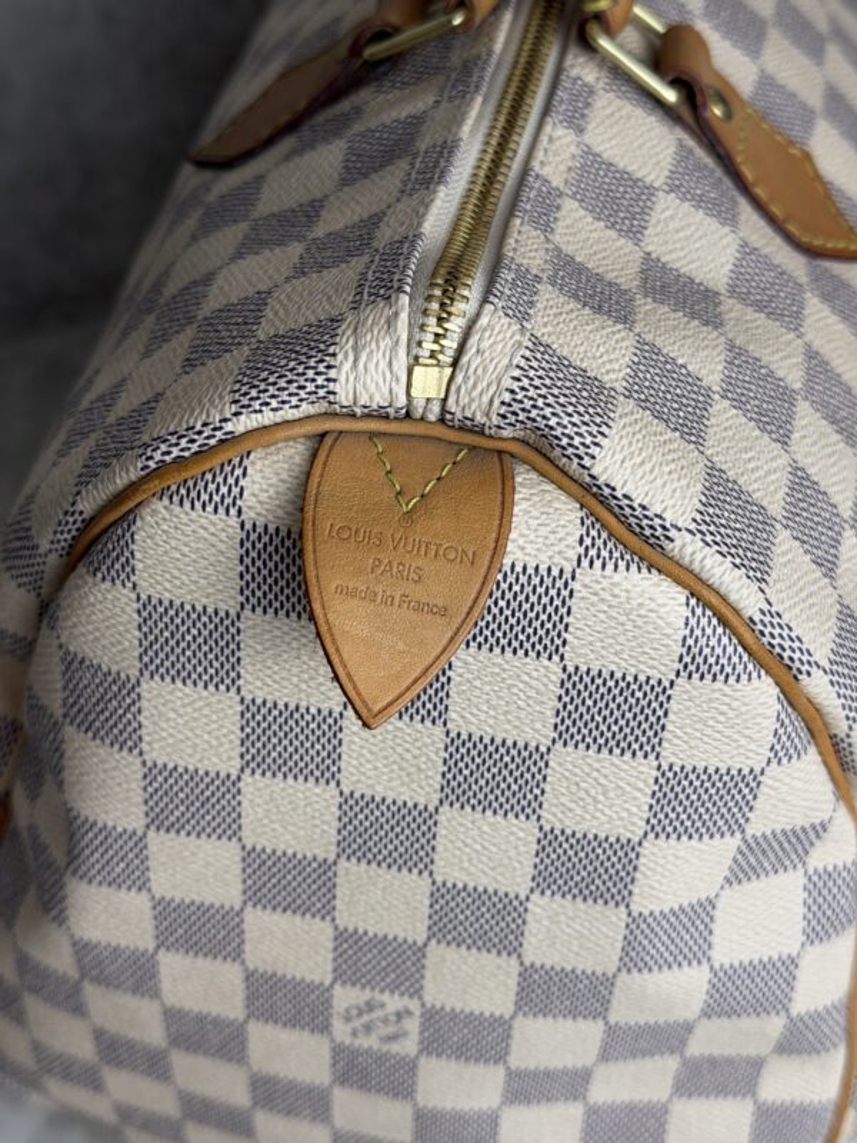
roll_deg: -0.7
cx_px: 428
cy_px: 572
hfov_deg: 30.3
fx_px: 1584
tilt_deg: -44.3
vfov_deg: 39.7
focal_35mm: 48
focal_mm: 6.76
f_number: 1.78
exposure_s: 1/258
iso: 64
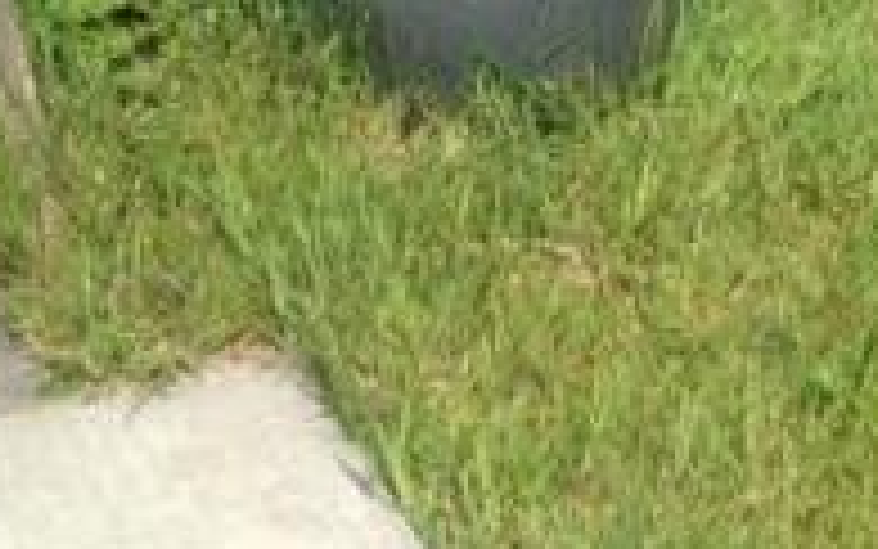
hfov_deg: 17.9
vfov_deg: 11.6
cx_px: 1033
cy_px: -106
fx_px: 2657
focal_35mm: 111
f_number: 2.4
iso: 64
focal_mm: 4.28
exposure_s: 1/1364
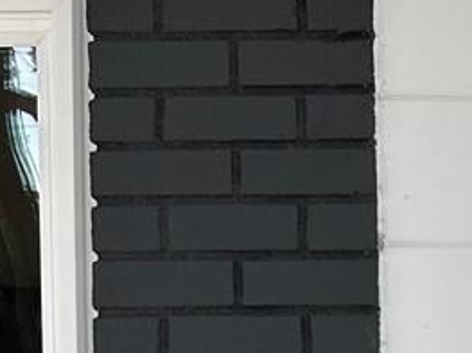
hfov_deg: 11.6
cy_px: 763
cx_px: 1050
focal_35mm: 146
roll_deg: -0.6
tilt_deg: -3.2
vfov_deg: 9.3
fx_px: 1990
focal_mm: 6.86
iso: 80
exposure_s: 1/469
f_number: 1.78
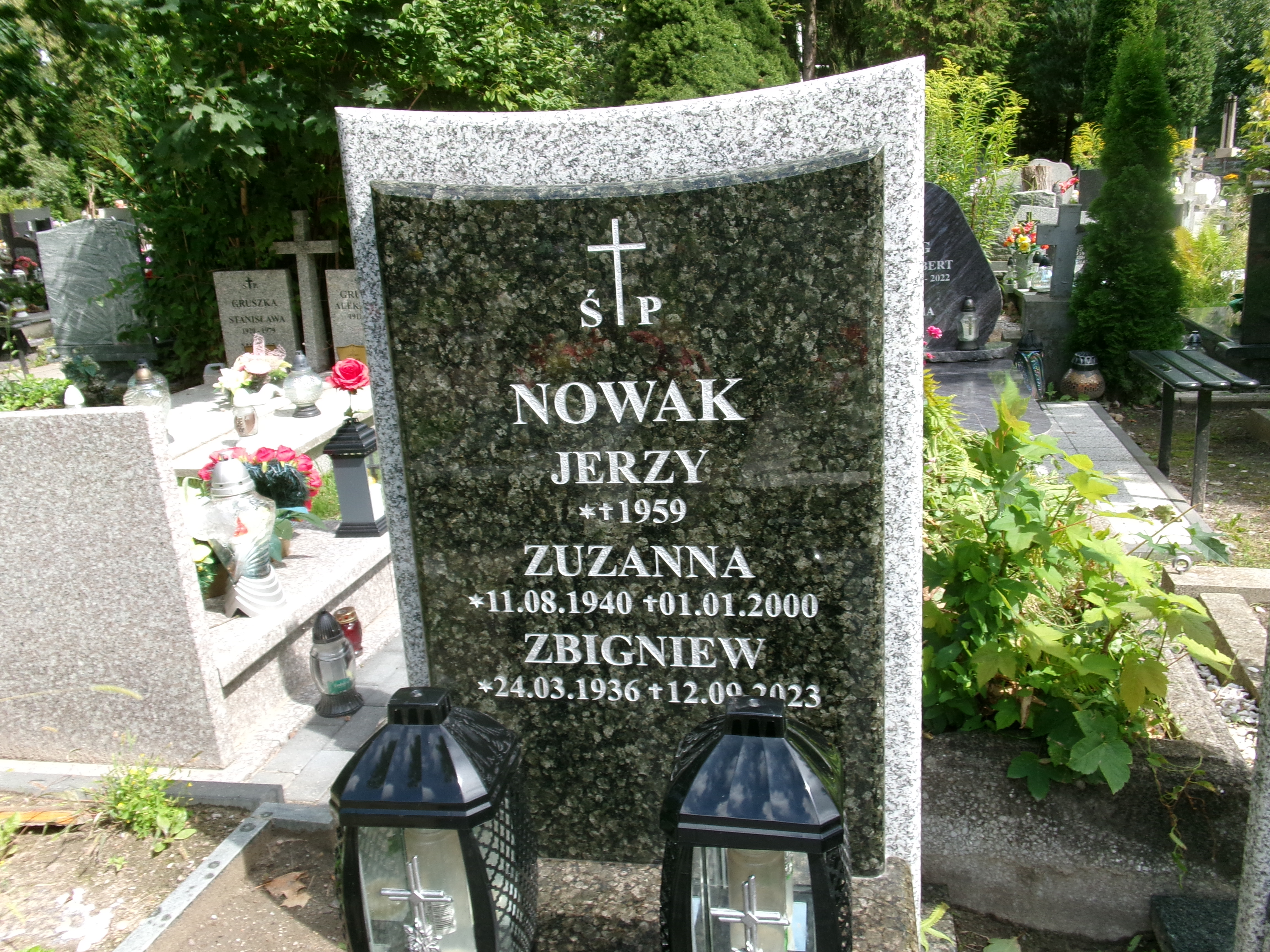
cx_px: 635
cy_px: 476
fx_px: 1027
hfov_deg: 63.4
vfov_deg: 49.7
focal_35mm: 28
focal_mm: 5.1
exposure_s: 1/42
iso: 100
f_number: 10.8
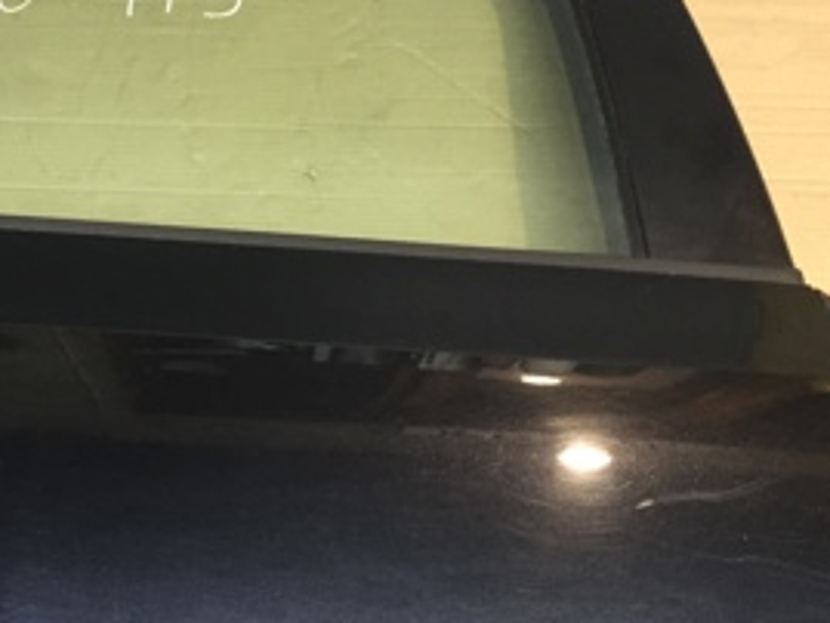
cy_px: 728
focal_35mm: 69
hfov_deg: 27.4
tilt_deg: -71.9
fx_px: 1655
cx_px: 136
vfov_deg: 20.1
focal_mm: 4.15
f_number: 2.2
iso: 160
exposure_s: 1/33
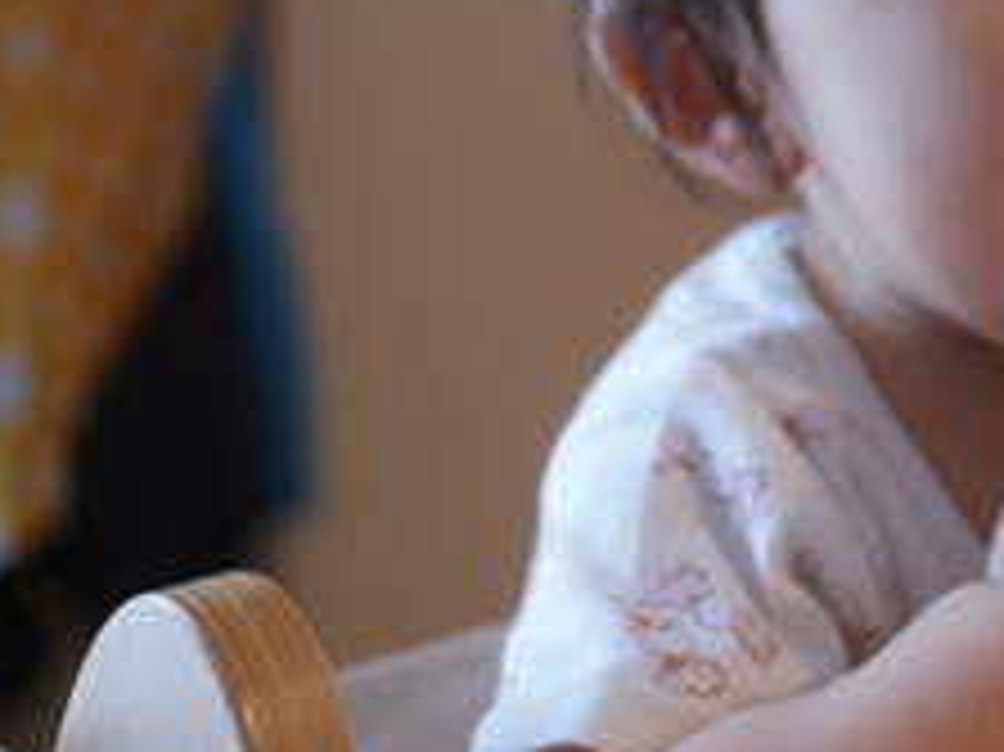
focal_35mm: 102
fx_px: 2957
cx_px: 1141
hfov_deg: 18.4
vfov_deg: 14.3
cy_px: 47
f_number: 2
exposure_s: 1/80
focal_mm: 30
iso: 400
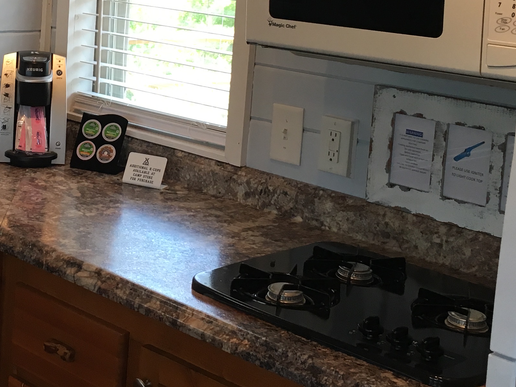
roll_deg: -4.0
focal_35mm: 73
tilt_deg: -7.1
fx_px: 1088
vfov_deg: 19.8
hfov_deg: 26.0
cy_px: 33
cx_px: 74
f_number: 2.2
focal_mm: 4.15
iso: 25
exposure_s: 1/30
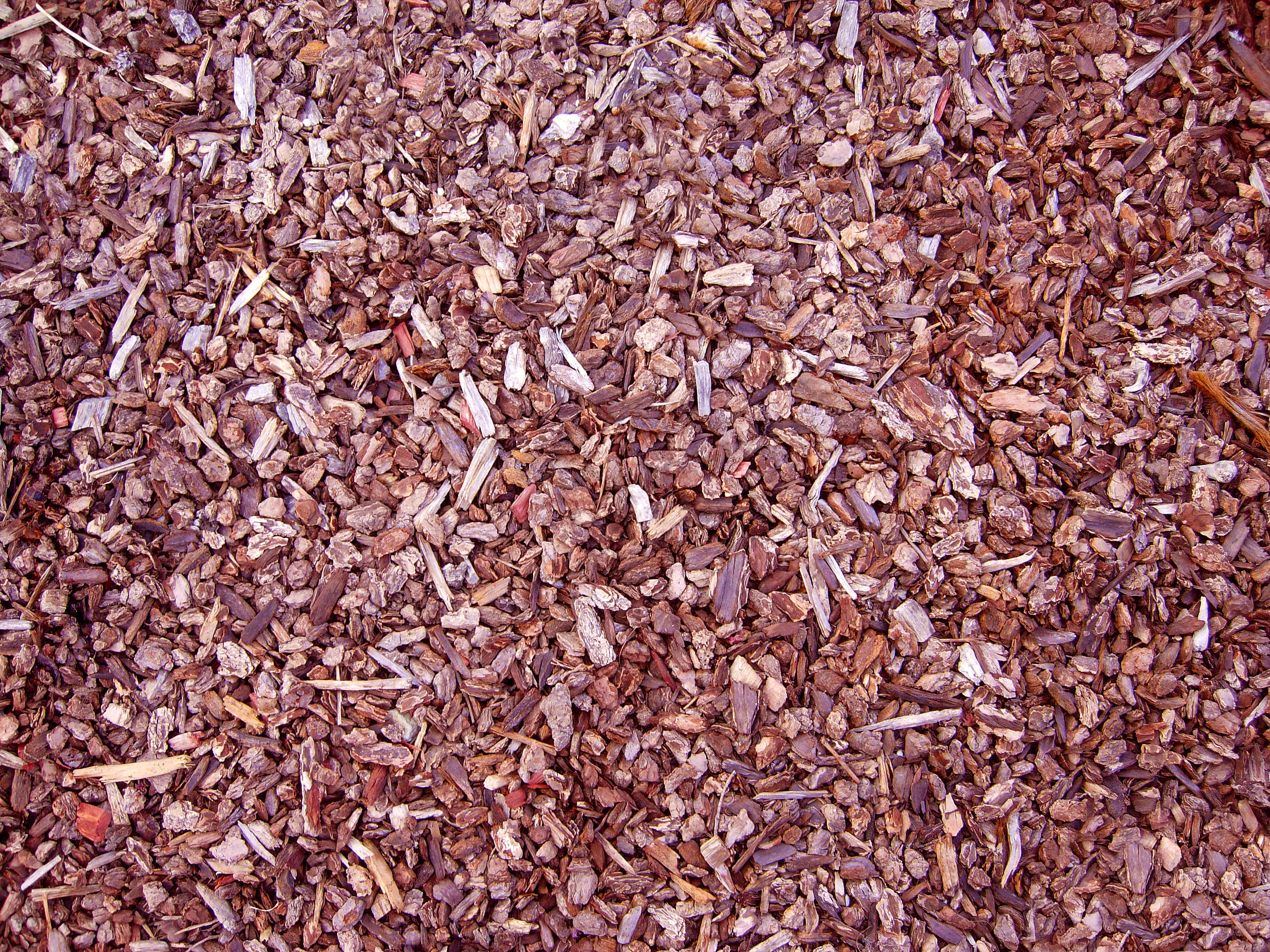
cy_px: 476
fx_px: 1321
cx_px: 635
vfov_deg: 39.7
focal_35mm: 36
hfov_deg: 51.4
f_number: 2.7
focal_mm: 7.5
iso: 50
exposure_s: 1/41.4
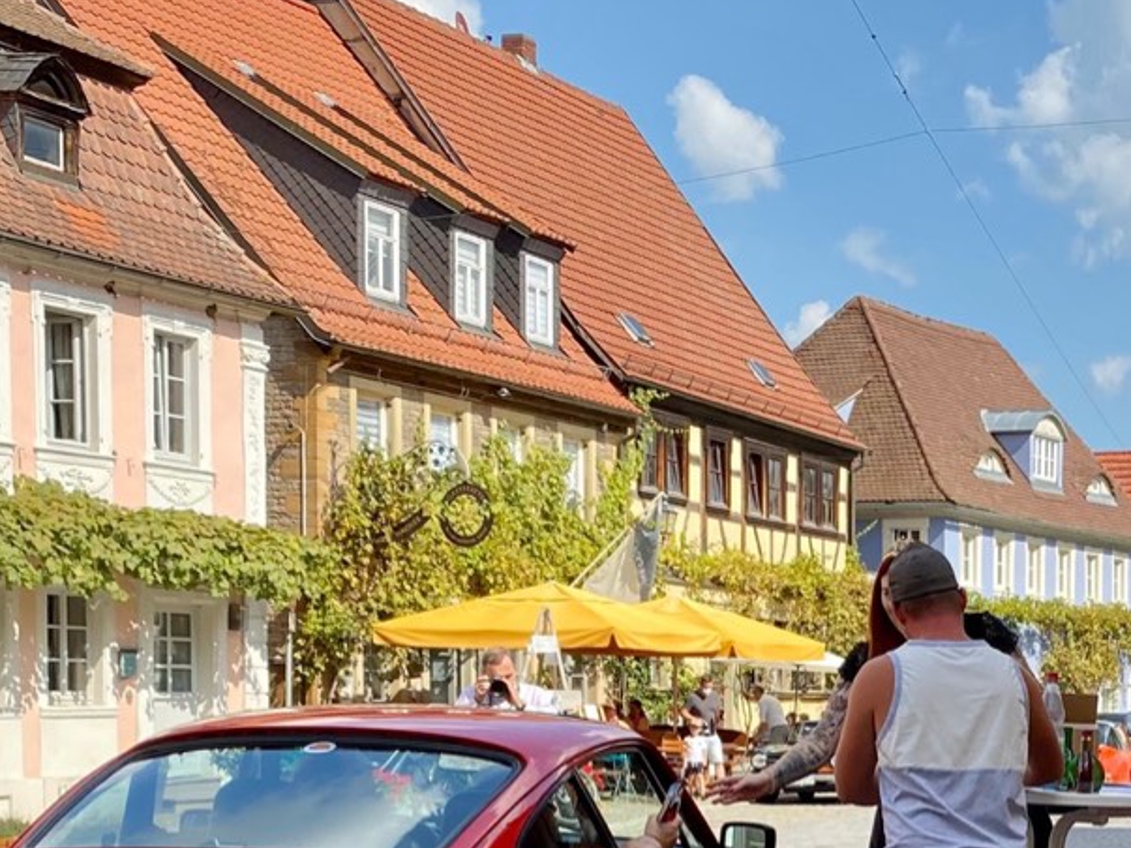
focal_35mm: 69
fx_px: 2254
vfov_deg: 20.3
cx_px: 1075
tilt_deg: -3.3
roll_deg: -1.9
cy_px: 927
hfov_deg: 26.9
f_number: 1.8
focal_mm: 4.25
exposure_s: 1/1565
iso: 32
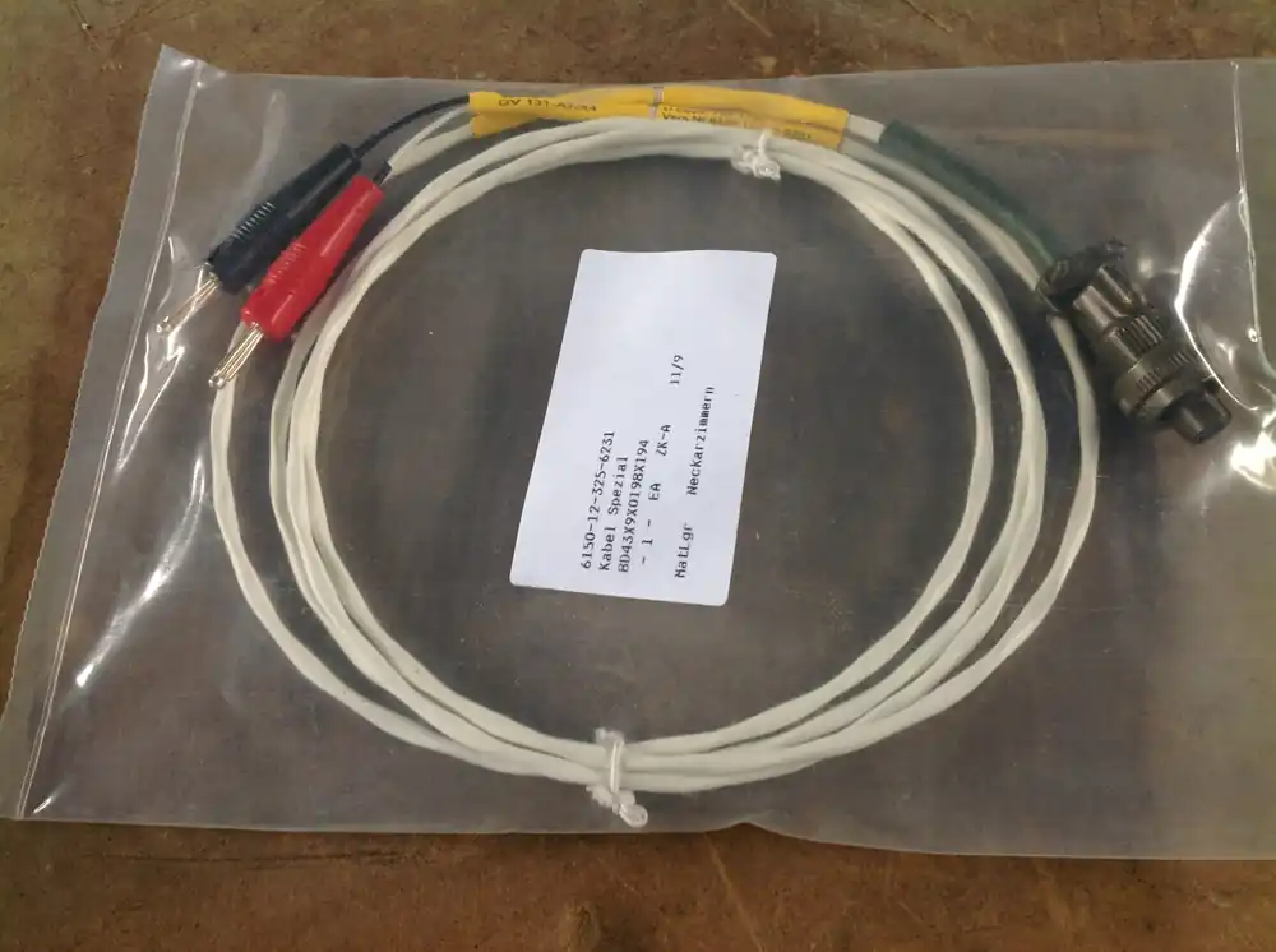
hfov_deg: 52.7
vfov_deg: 40.6
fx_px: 1288
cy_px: 476
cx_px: 638
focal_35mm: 35
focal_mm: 4.28
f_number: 2.4
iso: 64
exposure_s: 1/30
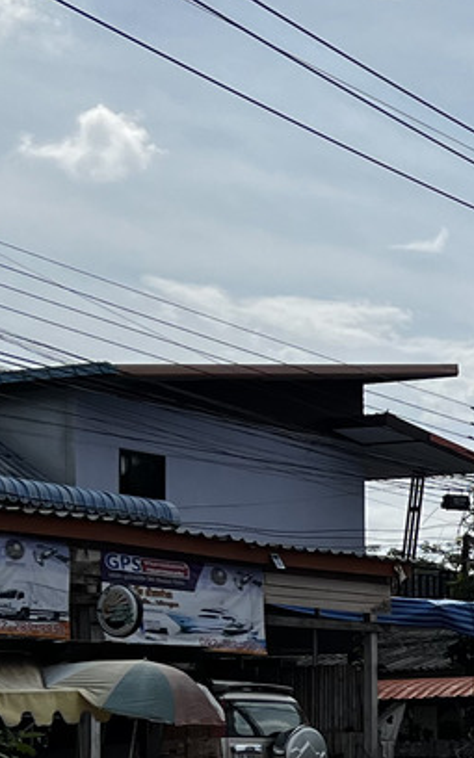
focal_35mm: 108
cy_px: 719
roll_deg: +0.5
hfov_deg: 11.0
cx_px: 957
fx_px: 2232
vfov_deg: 18.9
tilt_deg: +1.0
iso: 50
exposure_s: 1/11364
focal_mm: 5.7
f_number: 1.5
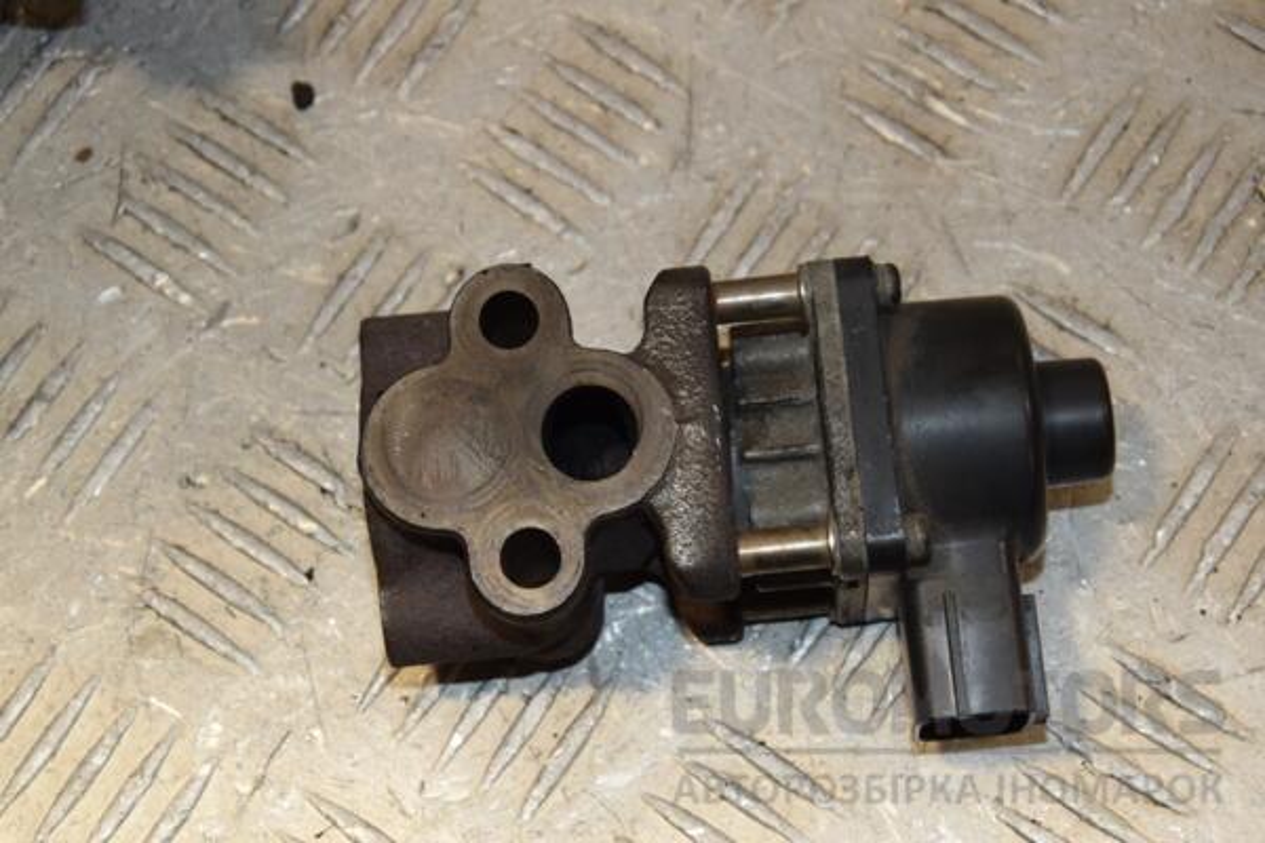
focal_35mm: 99
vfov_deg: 13.8
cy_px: 422
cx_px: 632
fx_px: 3478
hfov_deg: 20.6
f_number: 8
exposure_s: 1/200
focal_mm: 66
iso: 800
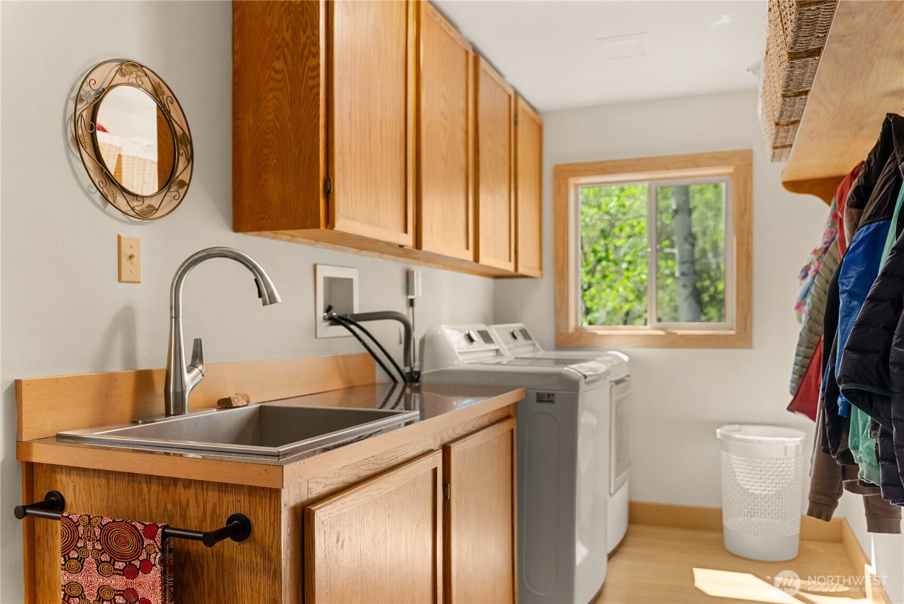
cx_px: 452
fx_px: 719
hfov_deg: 64.3
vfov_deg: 45.6
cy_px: 302
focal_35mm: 29
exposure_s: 1/15
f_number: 2.8
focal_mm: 28.6
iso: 400
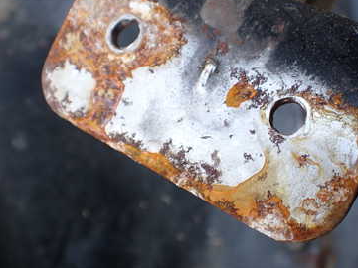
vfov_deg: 29.0
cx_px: 217
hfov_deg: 38.0
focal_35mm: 50
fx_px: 517
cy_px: 105
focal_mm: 5.4
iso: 100
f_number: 2.3
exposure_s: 1/160
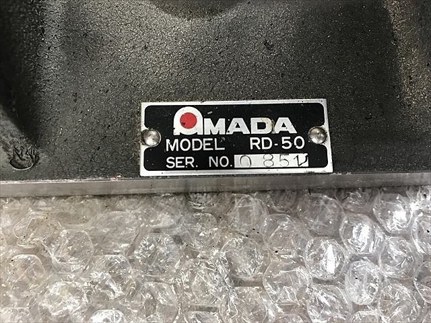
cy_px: 162
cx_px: 216
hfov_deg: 63.4
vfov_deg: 49.7
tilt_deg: -77.3
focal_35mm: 28
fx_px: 349
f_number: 1.8
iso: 50
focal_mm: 3.99
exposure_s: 1/15
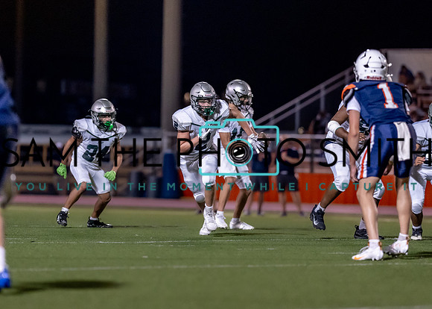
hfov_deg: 7.9
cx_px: 218
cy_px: 132
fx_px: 3123
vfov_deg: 5.7
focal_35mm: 255
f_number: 1.8
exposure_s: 1/1000
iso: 1600
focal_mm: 135
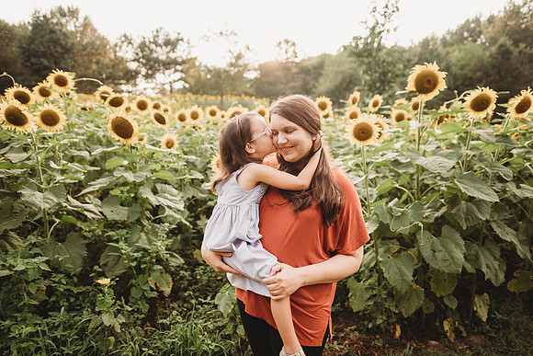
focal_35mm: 24
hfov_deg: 73.7
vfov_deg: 53.2
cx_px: 266
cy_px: 178
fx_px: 355
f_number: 2.2
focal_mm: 24
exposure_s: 1/500
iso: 125
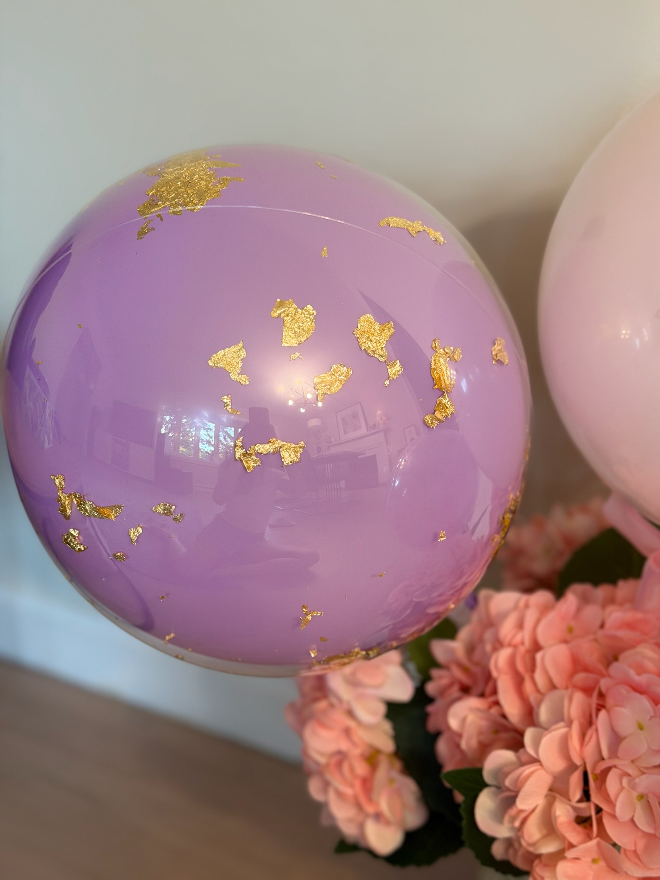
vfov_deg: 39.7
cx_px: 330
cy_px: 440
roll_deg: -0.7
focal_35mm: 48
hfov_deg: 30.3
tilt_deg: -24.9
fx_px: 1220
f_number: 1.78
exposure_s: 1/59
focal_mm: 6.76
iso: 250
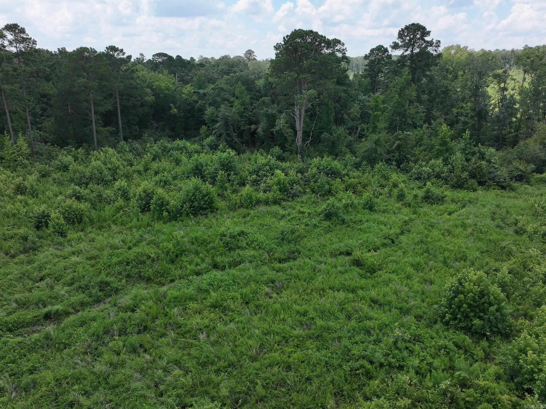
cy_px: 204
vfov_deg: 56.8
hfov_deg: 71.6
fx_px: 378
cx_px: 273
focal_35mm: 24
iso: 200
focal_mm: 12.29
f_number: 2.8
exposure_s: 1/2000
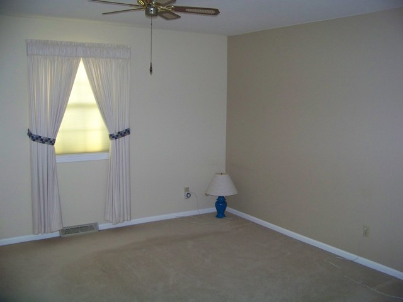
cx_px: 202
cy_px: 151
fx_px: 419
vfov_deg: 39.7
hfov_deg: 51.4
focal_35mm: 36
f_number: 2.8
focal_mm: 5.85
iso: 200
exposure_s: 1/30
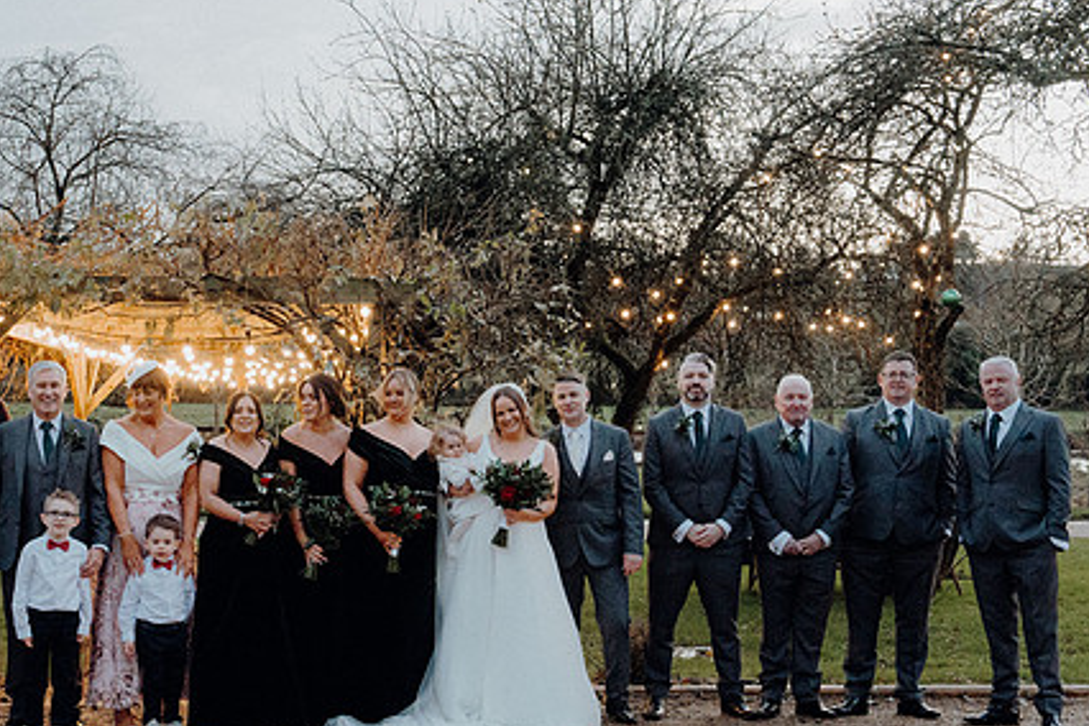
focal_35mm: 50
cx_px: 405
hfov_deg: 39.3
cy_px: 455
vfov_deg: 26.9
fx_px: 1512
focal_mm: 34
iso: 5000
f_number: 5
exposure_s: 1/160
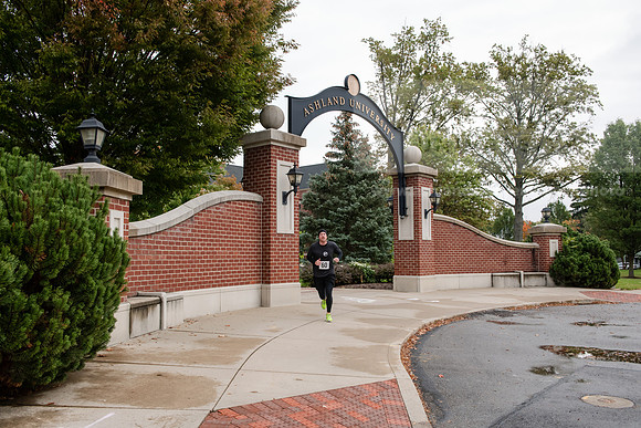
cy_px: 214
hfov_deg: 58.7
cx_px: 320
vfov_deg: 41.1
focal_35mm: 32
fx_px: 570
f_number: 6.3
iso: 640
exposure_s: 1/400
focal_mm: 32
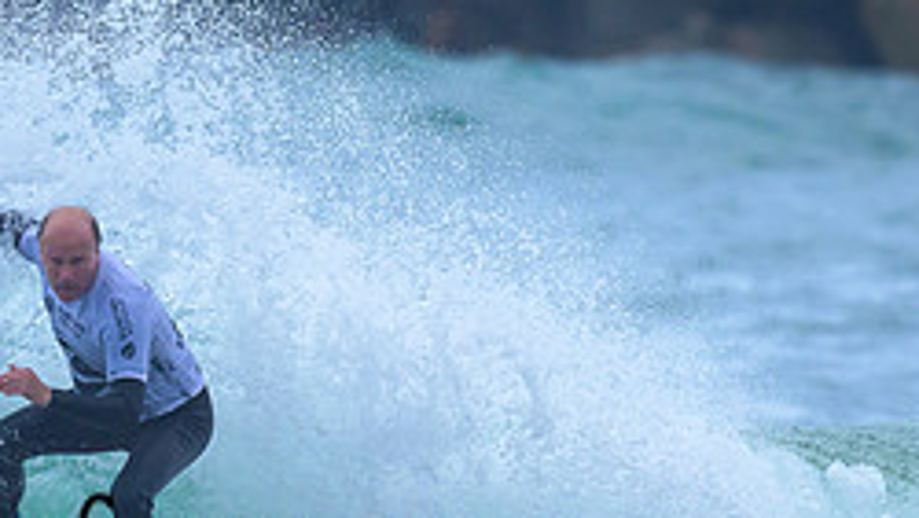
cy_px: 433
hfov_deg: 0.8
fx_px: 65105
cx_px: -137
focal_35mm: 2670
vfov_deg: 0.5
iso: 640
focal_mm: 800
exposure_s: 1/2000
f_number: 6.3
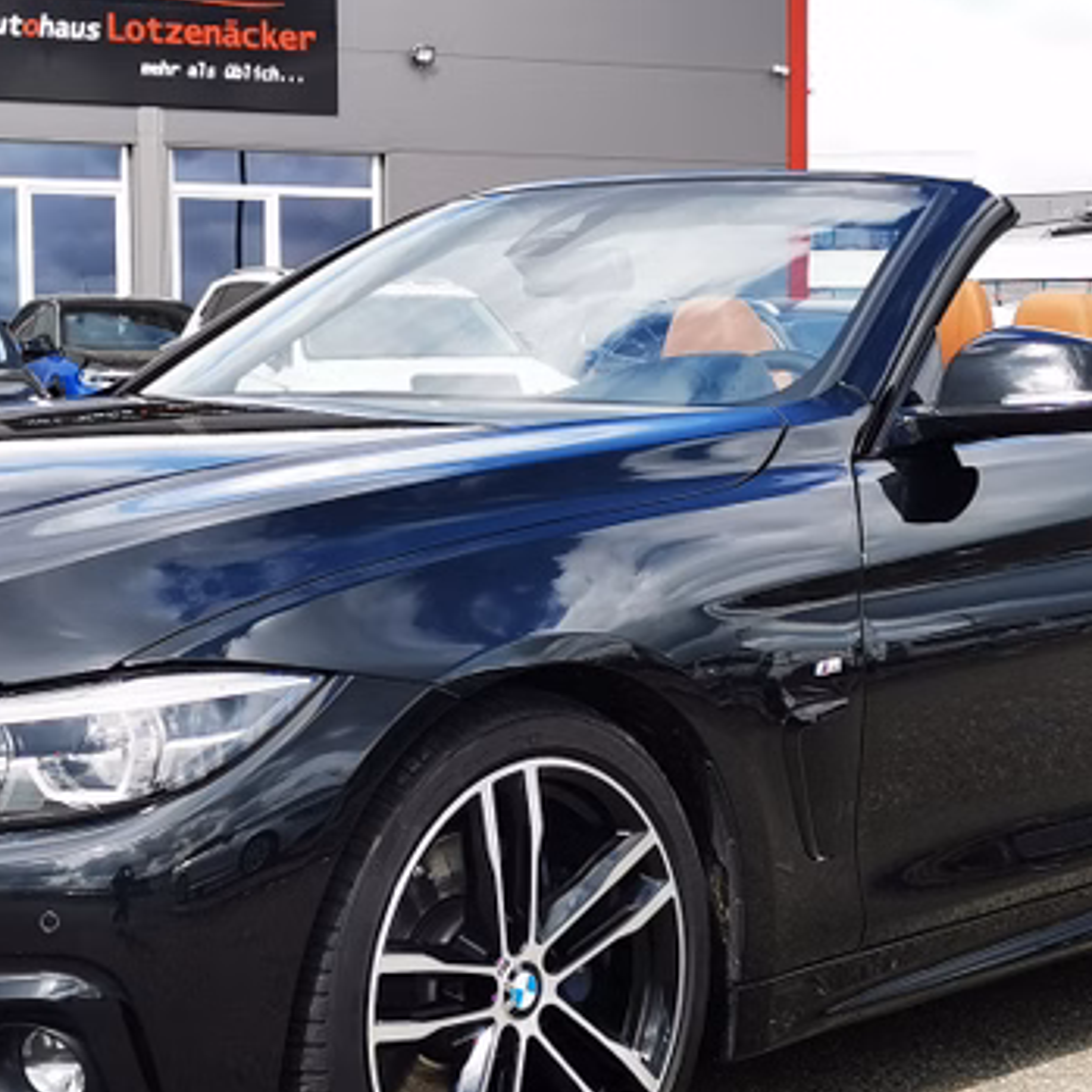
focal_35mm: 75
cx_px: 460
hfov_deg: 23.0
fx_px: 2677
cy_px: 638
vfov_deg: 23.0
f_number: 1.8
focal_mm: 5.58
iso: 50
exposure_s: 1/1471
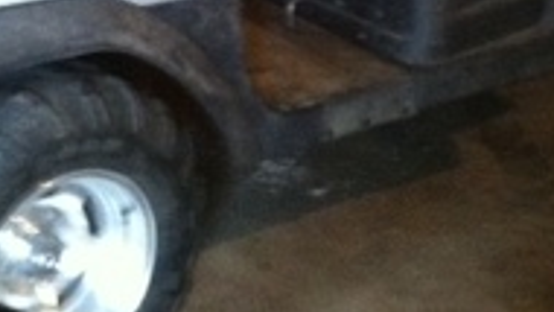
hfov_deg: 19.6
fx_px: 1602
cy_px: -210
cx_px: 204
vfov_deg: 10.6
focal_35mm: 109
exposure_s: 1/15
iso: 500
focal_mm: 3.85
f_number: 2.8
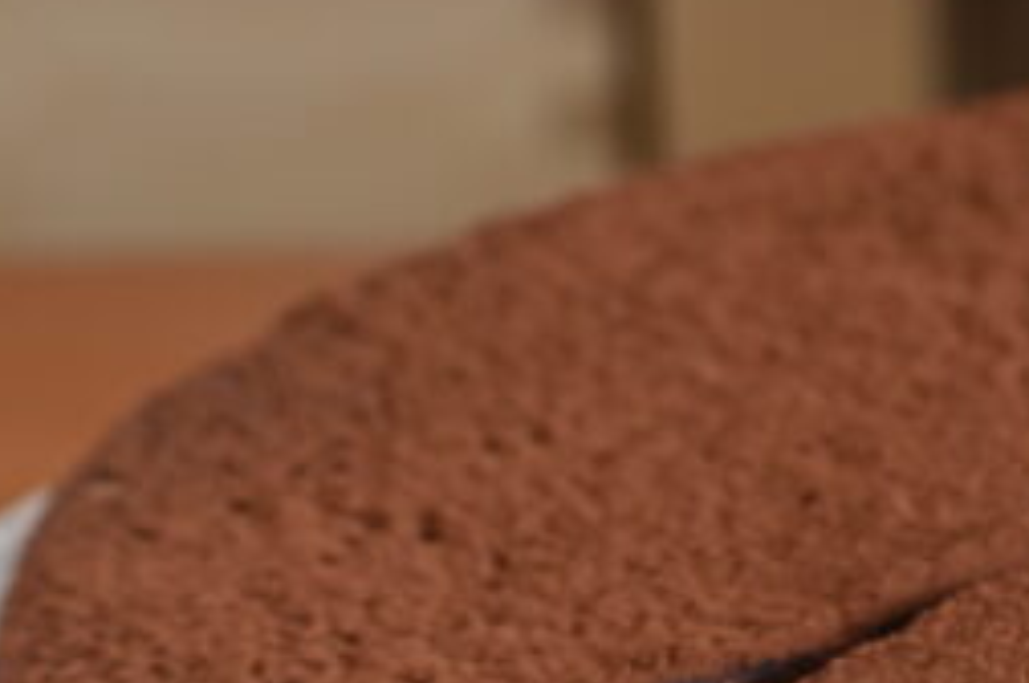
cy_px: 722
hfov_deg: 7.2
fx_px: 8050
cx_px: 1314
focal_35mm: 282
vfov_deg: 4.8
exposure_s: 1/13
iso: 200
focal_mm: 66
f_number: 5.6
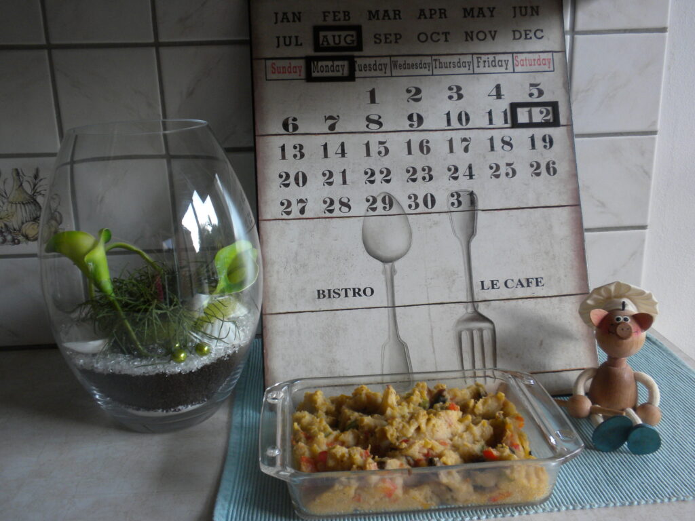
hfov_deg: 50.1
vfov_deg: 38.7
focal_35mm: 37
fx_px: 743
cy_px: 260
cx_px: 348
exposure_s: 1/62.2
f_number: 3.5
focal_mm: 6.6
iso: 134
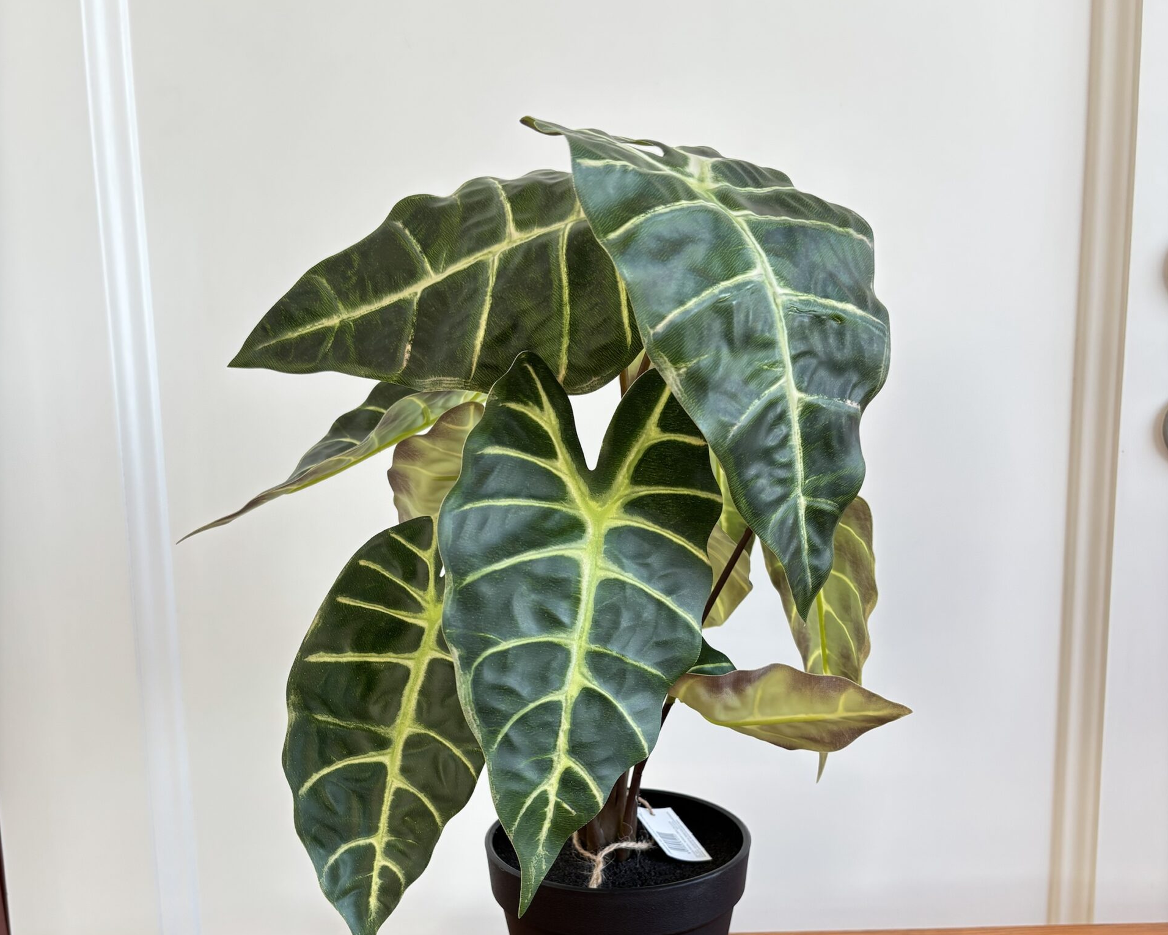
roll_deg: +0.3
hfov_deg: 52.8
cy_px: 683
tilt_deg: -14.8
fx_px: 1175
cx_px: 584
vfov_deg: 42.2
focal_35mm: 34
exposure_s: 1/100
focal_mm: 5.96
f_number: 1.6
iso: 100
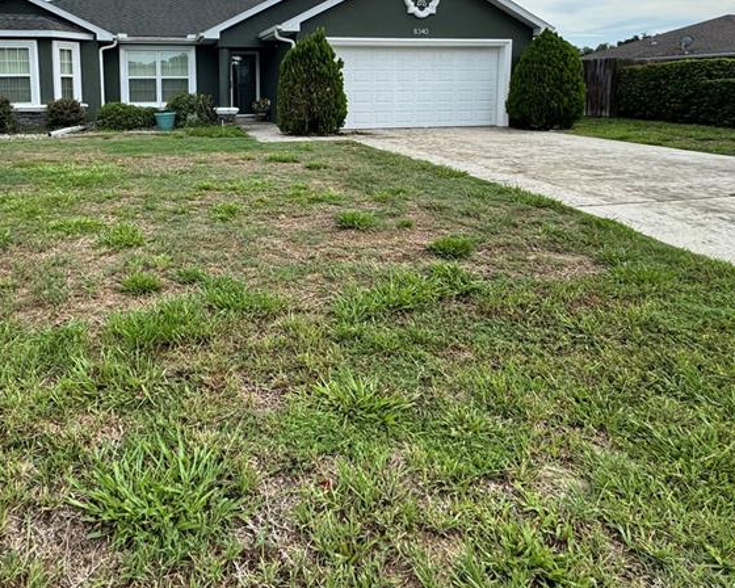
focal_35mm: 25
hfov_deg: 66.9
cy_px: 146
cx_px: 269
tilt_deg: -5.8
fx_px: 544
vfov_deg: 54.1
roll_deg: +0.6
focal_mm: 2.22
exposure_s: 1/669
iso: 50
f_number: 2.2
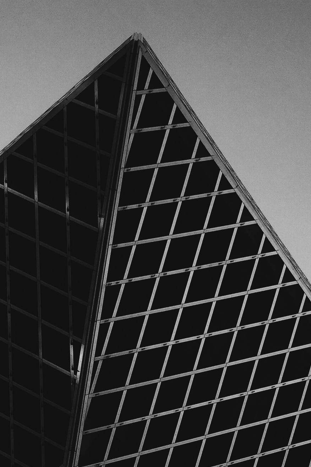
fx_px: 972
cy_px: 542
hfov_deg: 18.1
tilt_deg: +63.5
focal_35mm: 75
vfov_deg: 24.7
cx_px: 96
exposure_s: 1/319
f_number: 2.2
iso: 32
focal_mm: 4.15
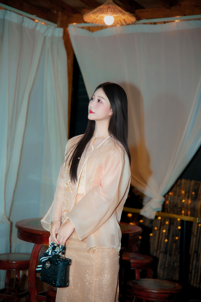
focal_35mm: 75
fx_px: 628
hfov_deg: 18.2
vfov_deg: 27.0
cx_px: 100
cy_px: 151
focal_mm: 75
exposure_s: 1/80
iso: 500
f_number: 2.8
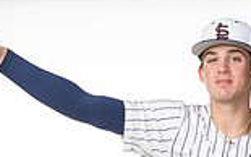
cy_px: 353
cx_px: 167
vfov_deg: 8.3
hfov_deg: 14.1
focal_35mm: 148
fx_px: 1013
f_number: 6.3
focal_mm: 50
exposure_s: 1/250
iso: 400
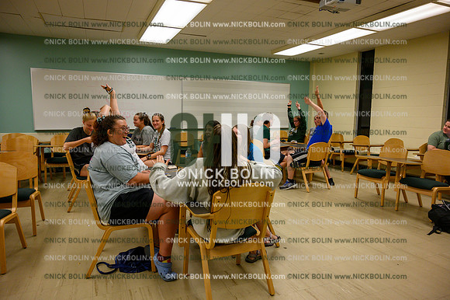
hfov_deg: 72.6
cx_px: 225
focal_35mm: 24
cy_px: 150
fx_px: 306
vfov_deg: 52.1
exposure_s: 1/250
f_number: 4.5
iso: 1600
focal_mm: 24.5
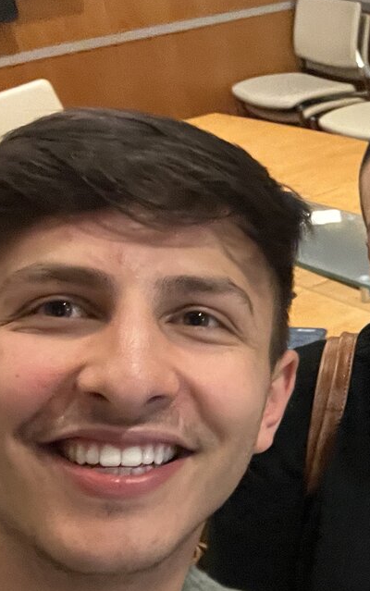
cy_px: 291
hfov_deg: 18.2
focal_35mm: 61
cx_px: 598
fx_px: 983
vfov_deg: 33.5
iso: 500
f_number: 2.2
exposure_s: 1/30
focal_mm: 2.71
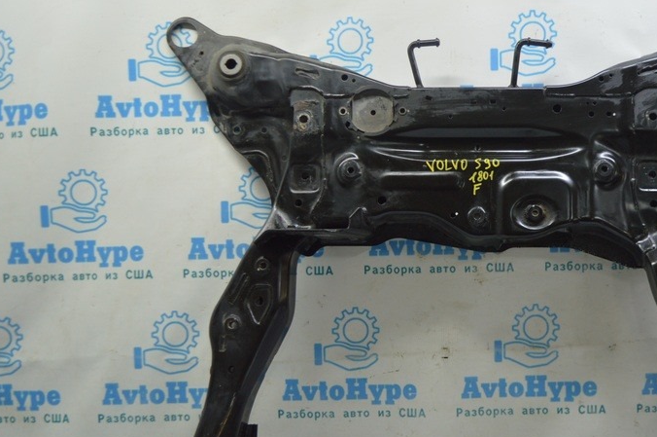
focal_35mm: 50
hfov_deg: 39.0
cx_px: 453
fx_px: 911
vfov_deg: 26.8
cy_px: 284
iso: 400
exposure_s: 1/50
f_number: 3.8
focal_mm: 22
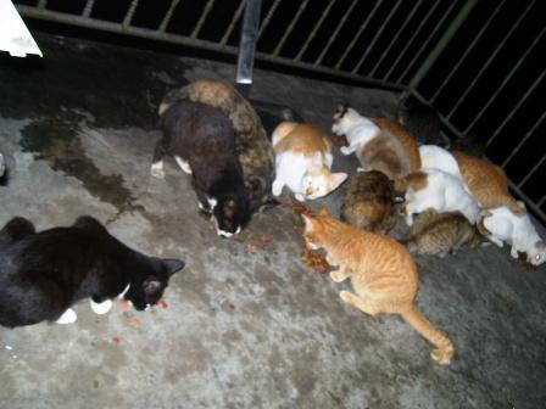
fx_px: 568
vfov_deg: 39.7
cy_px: 204
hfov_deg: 51.4
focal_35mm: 36
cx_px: 273
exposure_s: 1/60
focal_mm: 6
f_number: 2.7
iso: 80
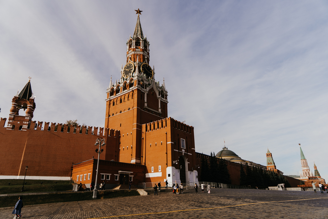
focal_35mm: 24
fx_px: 219
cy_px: 110
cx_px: 164
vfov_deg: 53.1
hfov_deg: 73.7
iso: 100
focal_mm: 24
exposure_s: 1/320
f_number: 4
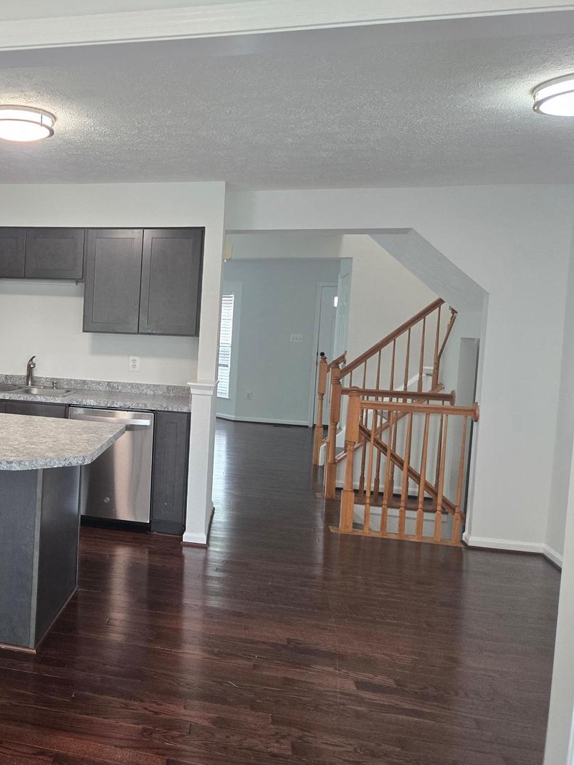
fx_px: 685
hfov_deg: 42.1
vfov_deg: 58.4
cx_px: 67
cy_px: 380
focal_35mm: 31
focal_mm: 5.4
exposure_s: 1/120
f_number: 1.8
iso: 320
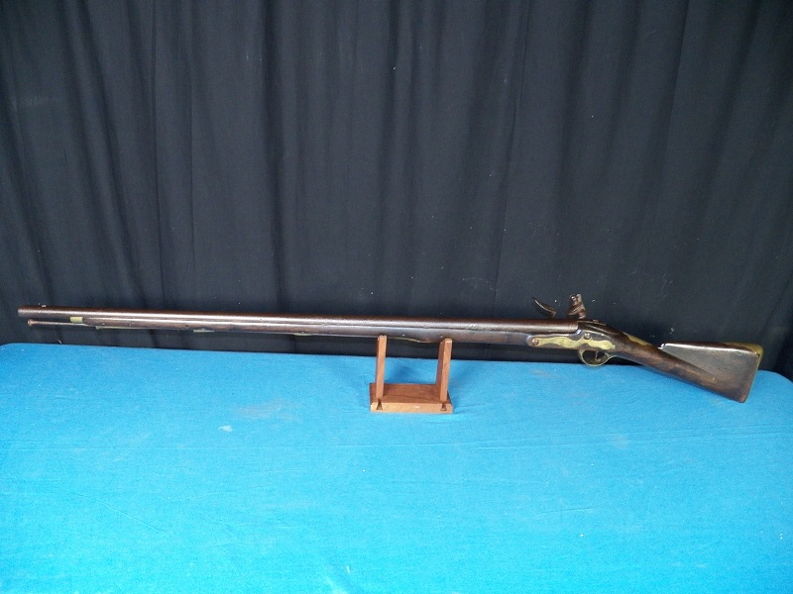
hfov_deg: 63.4
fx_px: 641
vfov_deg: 49.7
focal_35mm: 28
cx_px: 396
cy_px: 297
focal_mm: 4.9
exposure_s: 1/30
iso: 400
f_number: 2.8
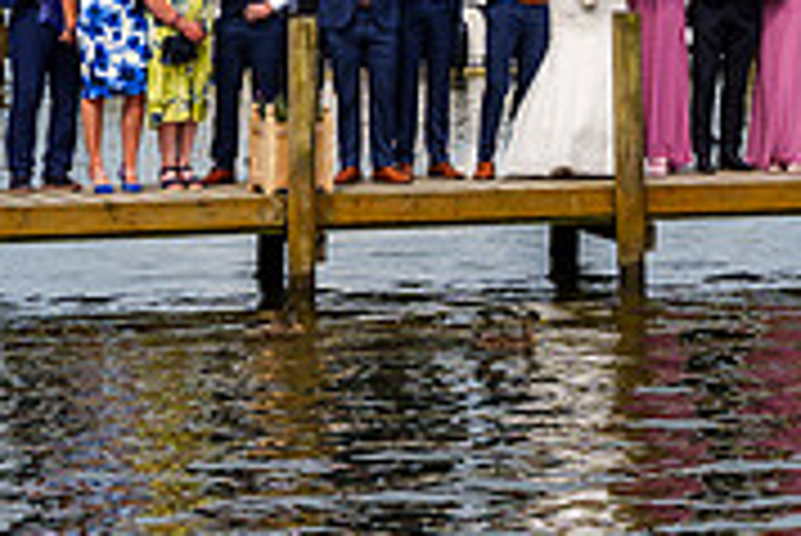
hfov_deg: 10.7
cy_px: -70
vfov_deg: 7.1
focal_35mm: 192
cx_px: 608
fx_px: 4275
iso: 400
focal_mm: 59
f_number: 3.5
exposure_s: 1/8000
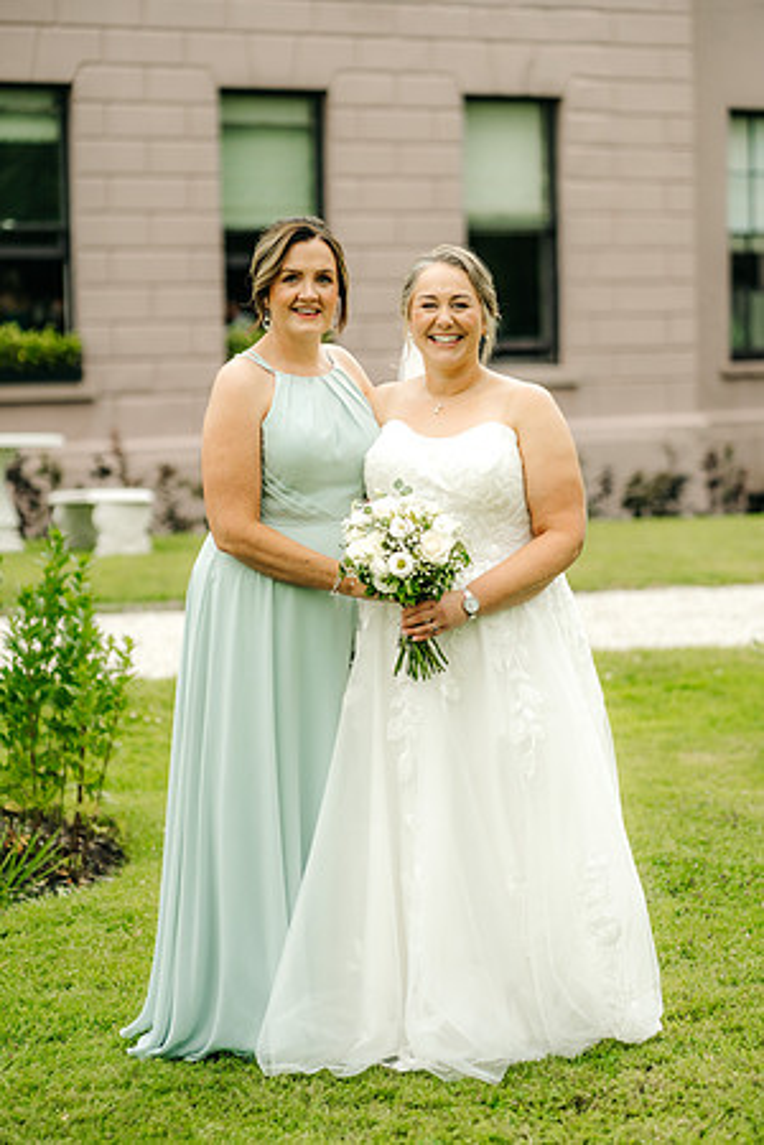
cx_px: 382
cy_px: 572
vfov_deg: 23.9
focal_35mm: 85
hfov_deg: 16.1
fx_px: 2706
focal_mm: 85
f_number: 2.5
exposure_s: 1/2000
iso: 400
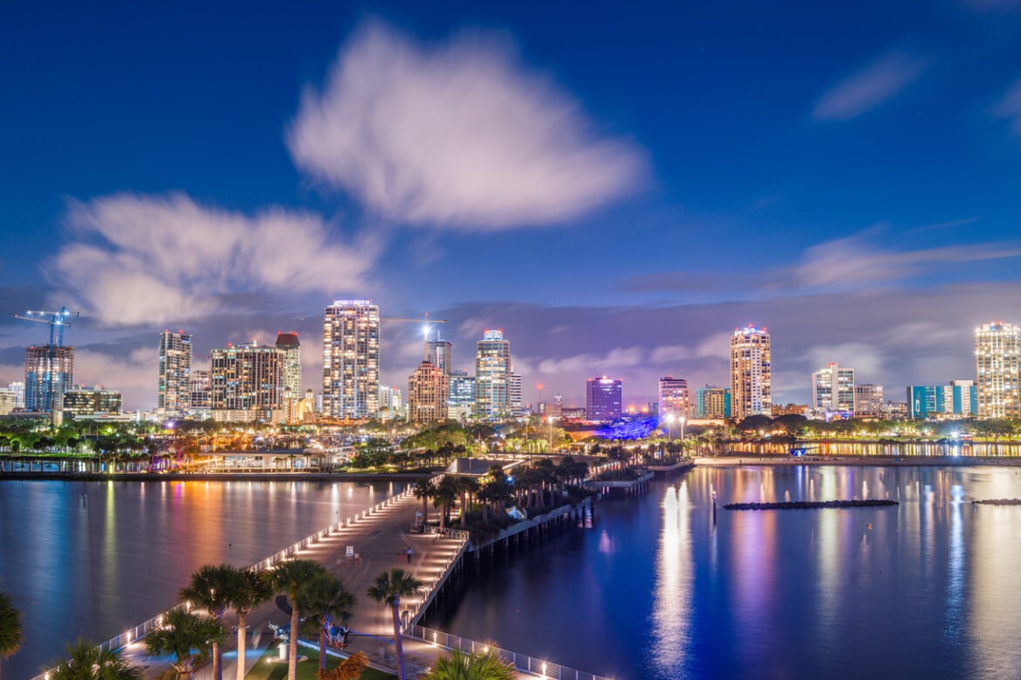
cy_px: 340
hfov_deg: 53.1
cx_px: 524
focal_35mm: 36
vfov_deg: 36.9
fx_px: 1021
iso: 160
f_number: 8
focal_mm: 35
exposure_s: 30
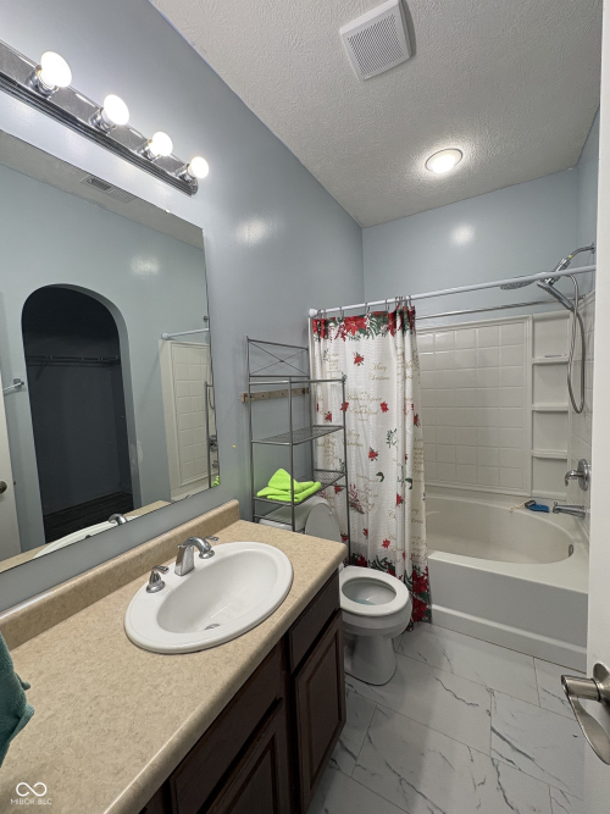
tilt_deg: -3.8
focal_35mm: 14
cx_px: 305
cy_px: 407
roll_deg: +2.4
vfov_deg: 102.1
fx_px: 329
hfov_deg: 85.7
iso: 125
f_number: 2.2
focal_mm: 2.22
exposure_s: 1/120
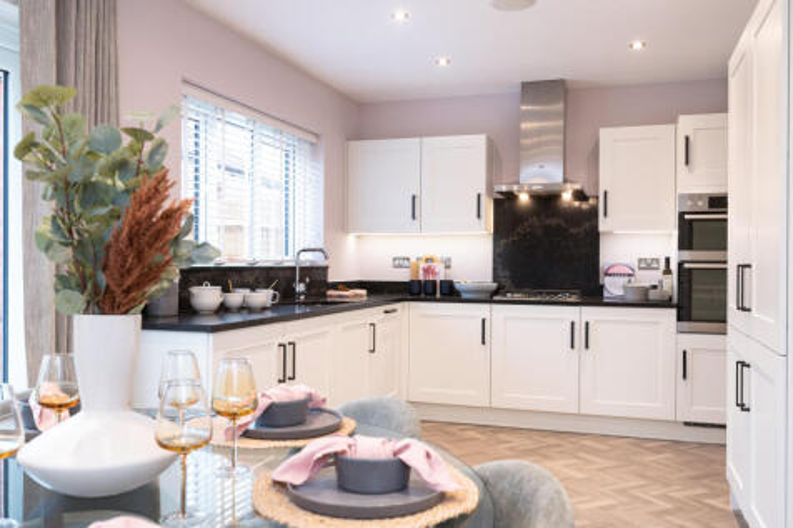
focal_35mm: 32
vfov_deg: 41.1
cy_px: 264
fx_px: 705
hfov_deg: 58.7
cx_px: 396
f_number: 7.1
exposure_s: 1/6
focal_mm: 32
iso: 160
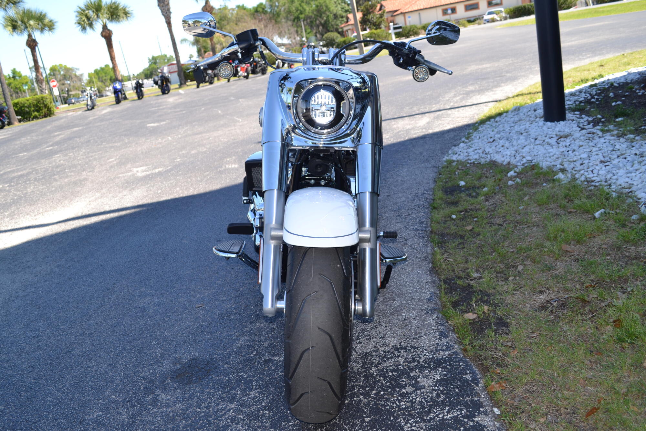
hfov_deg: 61.9
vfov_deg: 43.6
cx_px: 323
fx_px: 538
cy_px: 216
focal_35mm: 30
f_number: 5.6
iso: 100
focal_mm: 20
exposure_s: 1/200
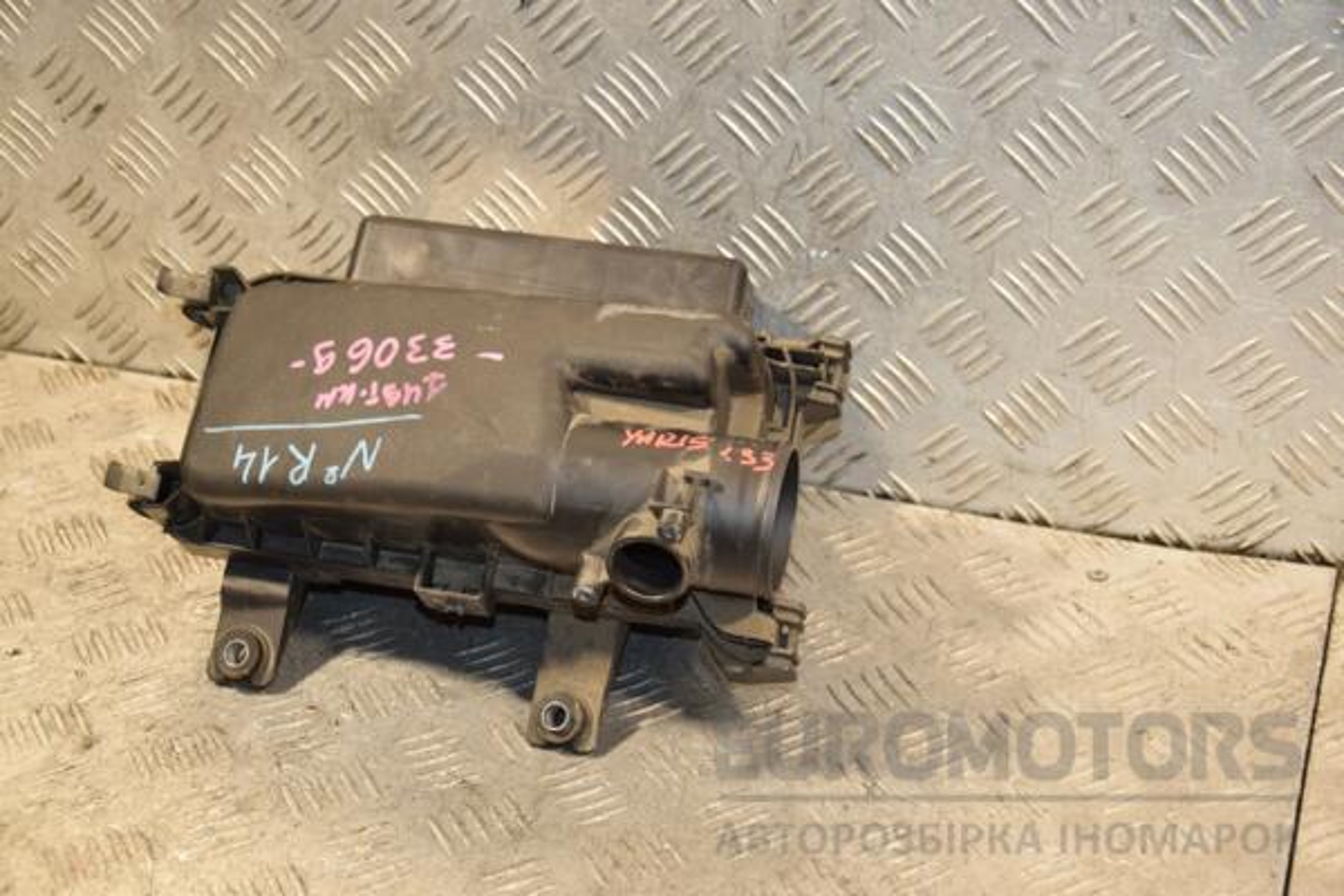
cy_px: 448
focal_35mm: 63
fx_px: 2352
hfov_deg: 31.9
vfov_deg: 21.6
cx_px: 672
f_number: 4.8
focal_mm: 42
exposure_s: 1/160
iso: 800
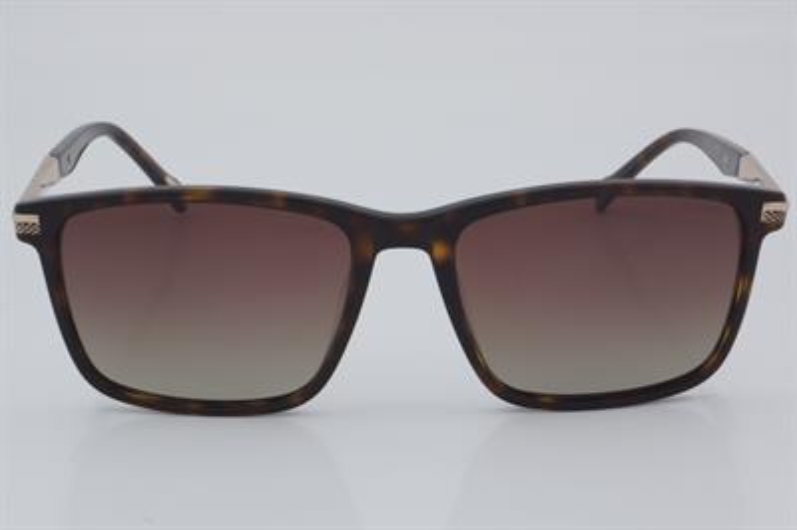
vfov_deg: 16.5
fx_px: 1825
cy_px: 265
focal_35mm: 82
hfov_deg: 24.6
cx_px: 398
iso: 100
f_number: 32
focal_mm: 55
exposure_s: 1/4
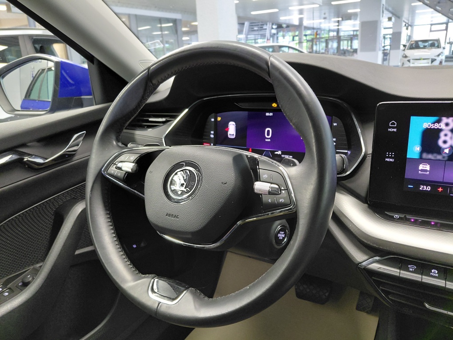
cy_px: 170
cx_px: 226
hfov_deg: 69.4
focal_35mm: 25
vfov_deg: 54.9
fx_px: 327
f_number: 1.8
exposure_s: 1/50.1
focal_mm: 4.69
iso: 400
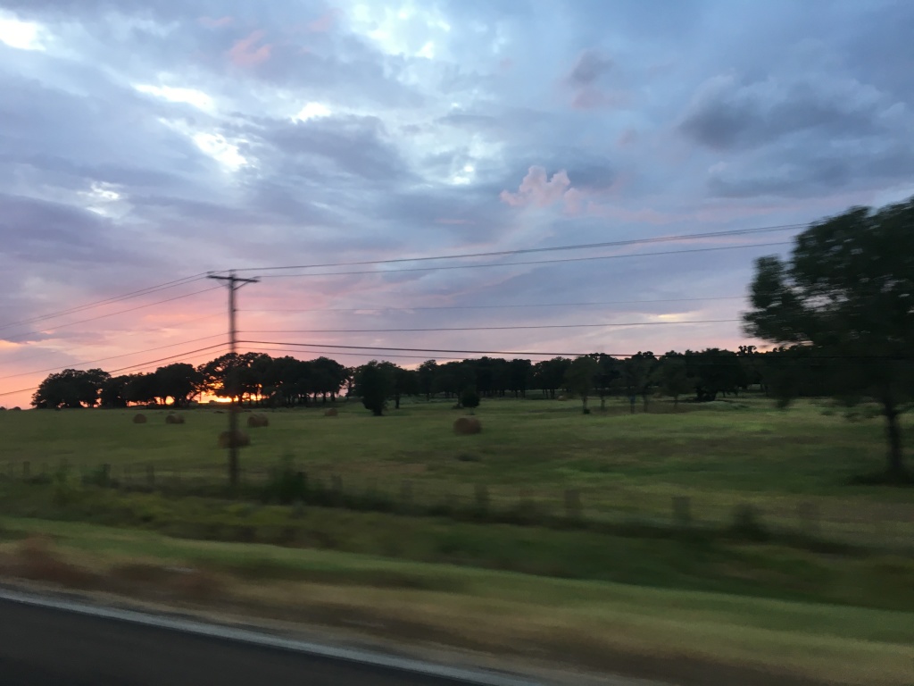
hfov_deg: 61.7
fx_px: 766
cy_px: 343
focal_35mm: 29
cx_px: 457
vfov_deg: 48.2
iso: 50
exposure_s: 1/30
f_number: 2.2
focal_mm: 4.15
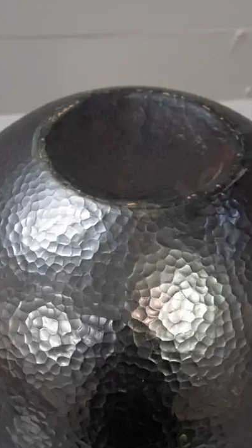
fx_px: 820
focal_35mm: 69
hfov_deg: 17.5
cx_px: 138
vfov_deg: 30.4
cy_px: 286
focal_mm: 22
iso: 3200
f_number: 5.6
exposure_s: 1/125
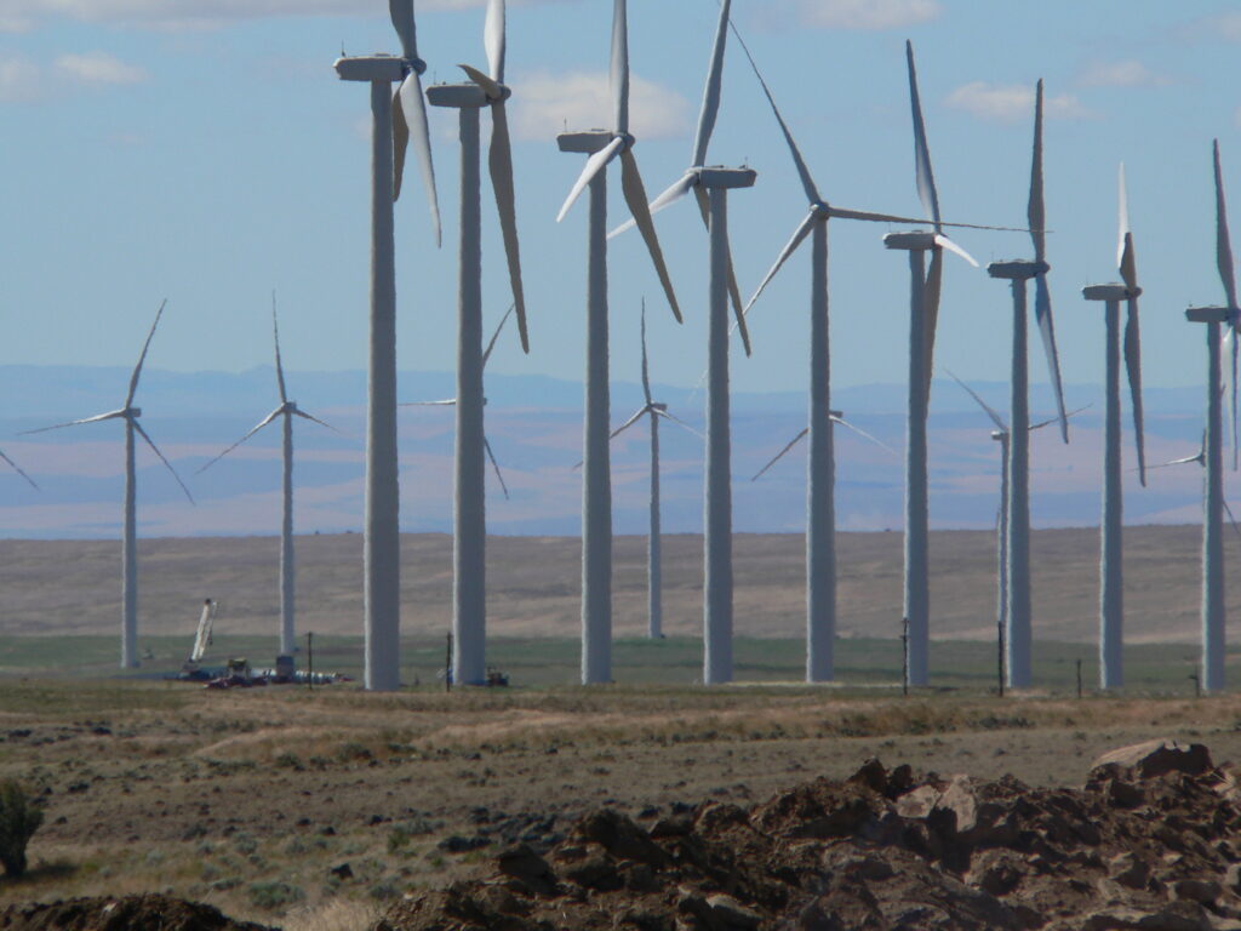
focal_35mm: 432
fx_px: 15487
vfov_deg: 3.4
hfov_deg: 4.6
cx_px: 620
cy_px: 466
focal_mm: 72
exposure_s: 1/800
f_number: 5.6
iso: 80
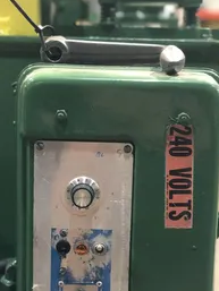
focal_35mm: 81
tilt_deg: -10.7
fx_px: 683
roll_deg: -2.8
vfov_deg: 24.0
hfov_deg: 18.2
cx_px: 116
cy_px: 197
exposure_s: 1/15
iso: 160
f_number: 2.4
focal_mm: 6
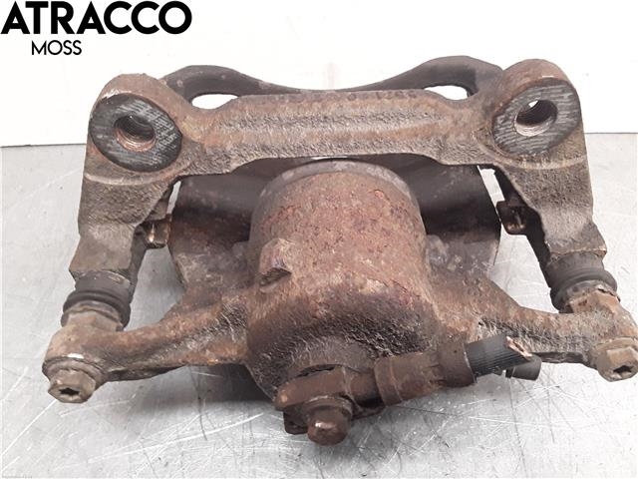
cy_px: 240
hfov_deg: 63.4
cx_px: 319
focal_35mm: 28
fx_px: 516
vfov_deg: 49.7
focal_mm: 2.91
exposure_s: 1/50
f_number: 1.9
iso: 100
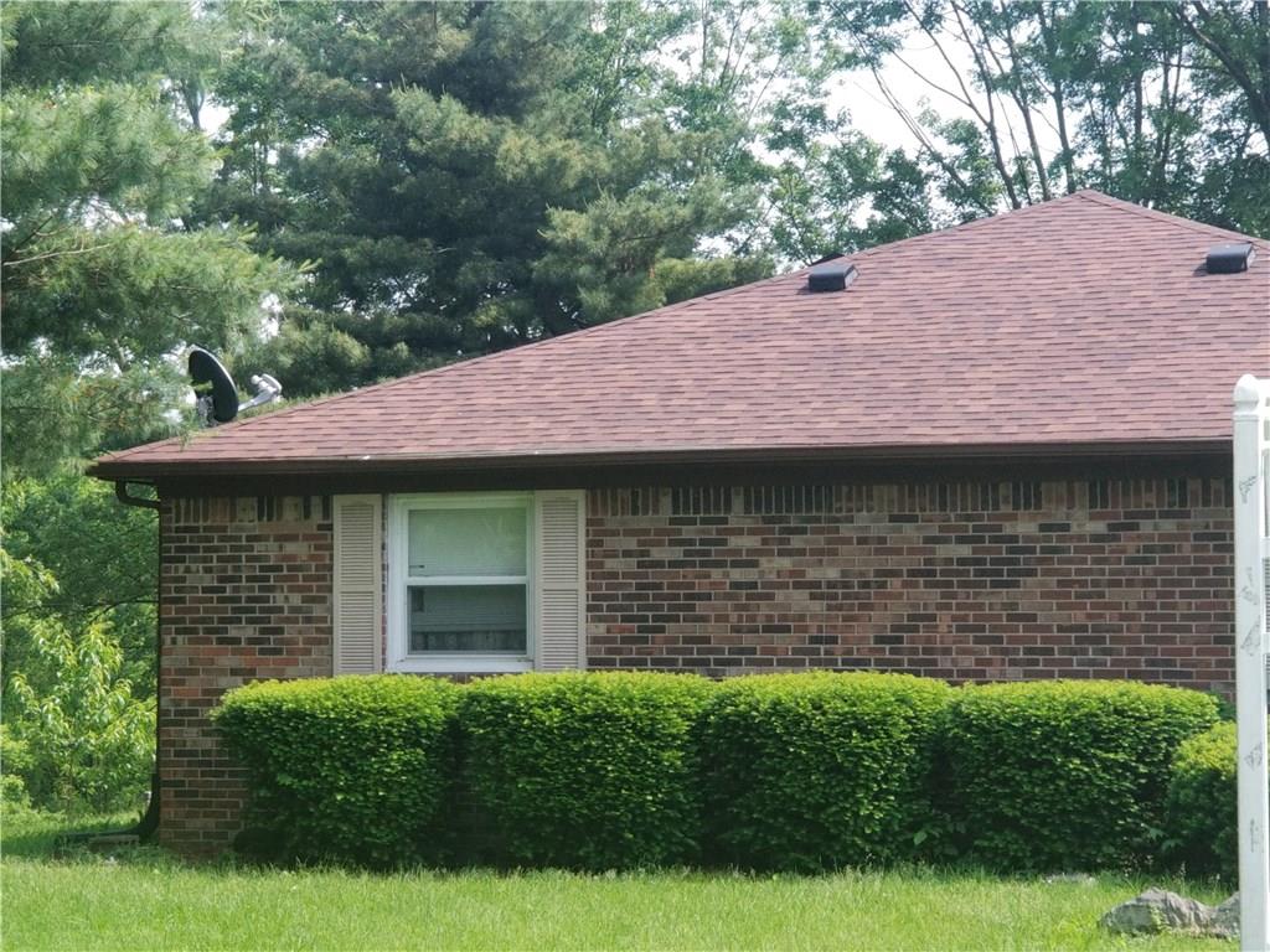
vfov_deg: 28.0
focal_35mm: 52
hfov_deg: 36.8
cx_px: 635
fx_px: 1908
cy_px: 476
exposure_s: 1/319
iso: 25
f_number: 2.4
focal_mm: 6
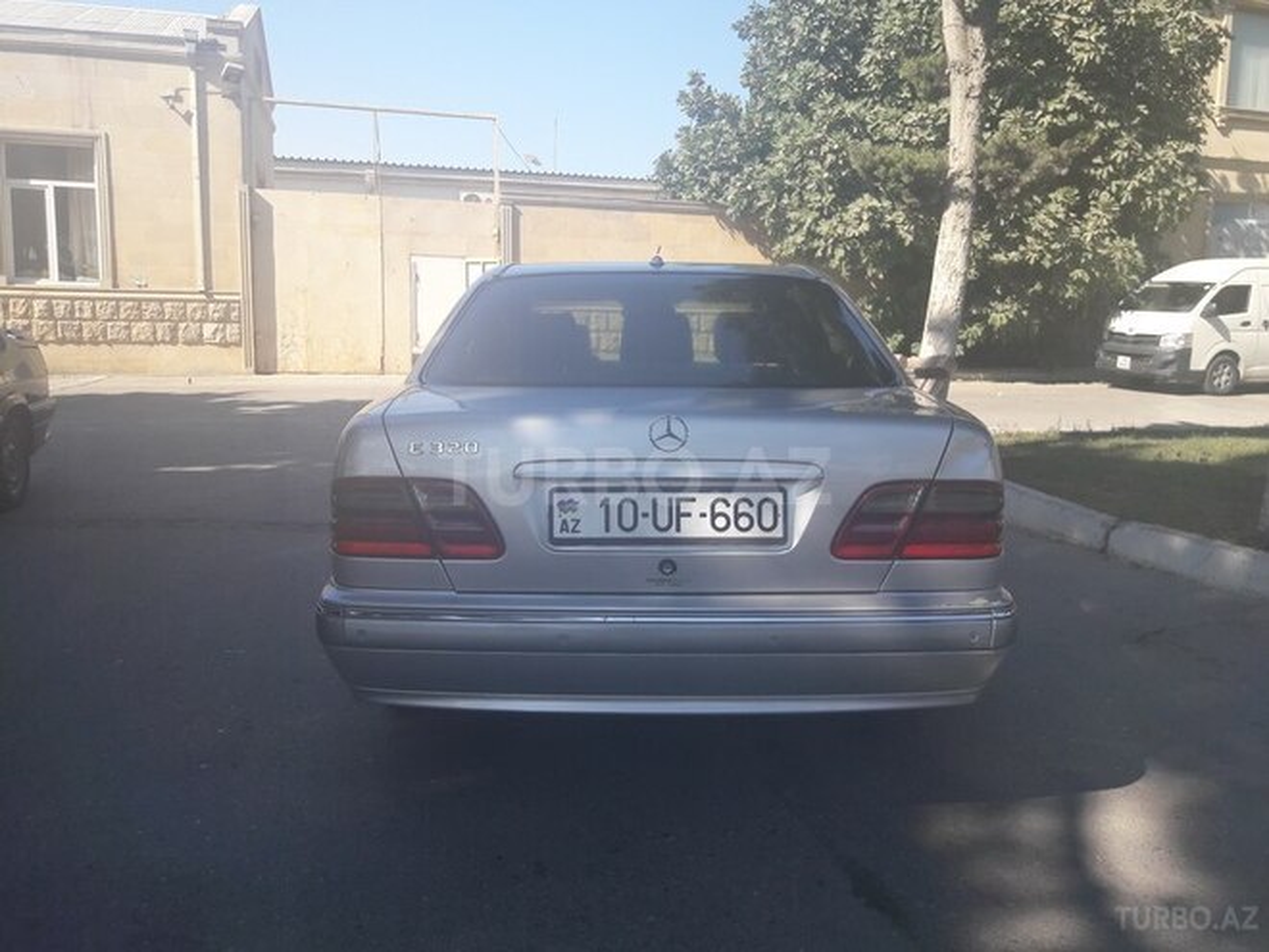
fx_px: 1026
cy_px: 476
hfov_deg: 63.4
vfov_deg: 49.7
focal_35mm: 28
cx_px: 634
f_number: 1.9
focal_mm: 3.7
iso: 40
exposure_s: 1/708
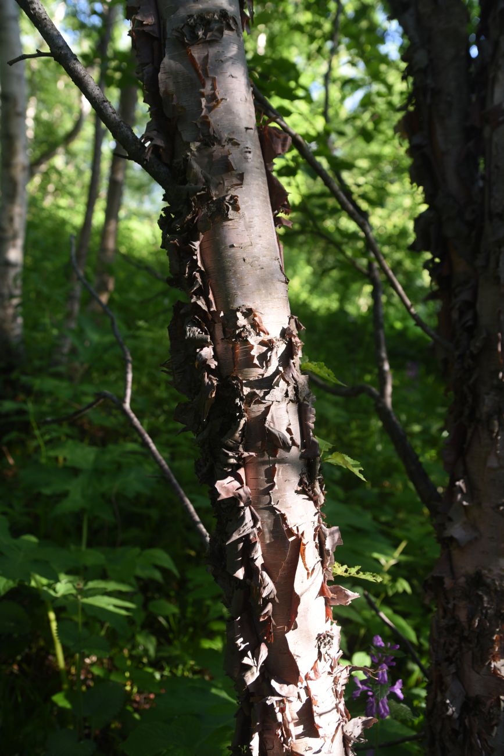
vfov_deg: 60.3
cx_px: 252
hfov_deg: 42.3
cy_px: 378
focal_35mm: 31
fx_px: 651
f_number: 5
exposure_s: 1/100
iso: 320
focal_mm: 31
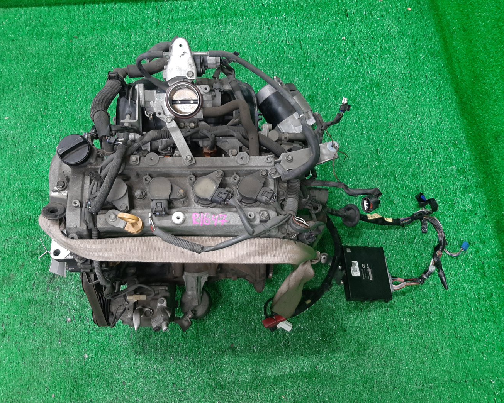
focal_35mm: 28
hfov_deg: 62.2
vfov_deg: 51.5
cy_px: 198
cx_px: 237
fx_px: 418
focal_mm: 3.93
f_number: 1.7
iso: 129
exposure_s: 1/50
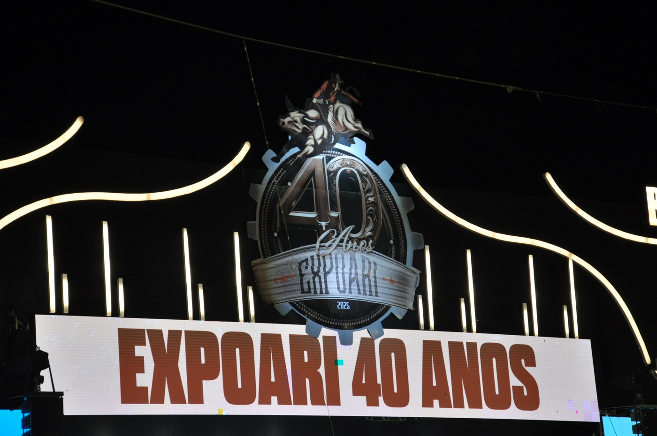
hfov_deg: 17.1
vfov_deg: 11.4
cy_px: 218
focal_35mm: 120
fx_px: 2187
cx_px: 328
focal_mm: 80
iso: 800
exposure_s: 1/80
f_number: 5.3
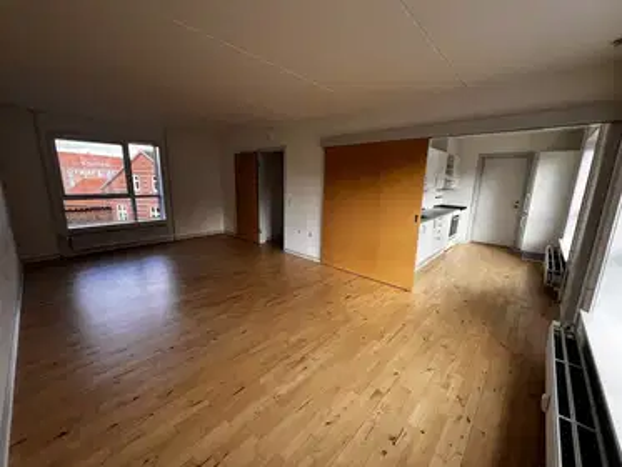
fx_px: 234
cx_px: 311
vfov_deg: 89.9
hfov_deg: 106.2
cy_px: 234
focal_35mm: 13
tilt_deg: -11.5
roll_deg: -1.2
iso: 32
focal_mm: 1.57
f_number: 1.8
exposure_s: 1/105
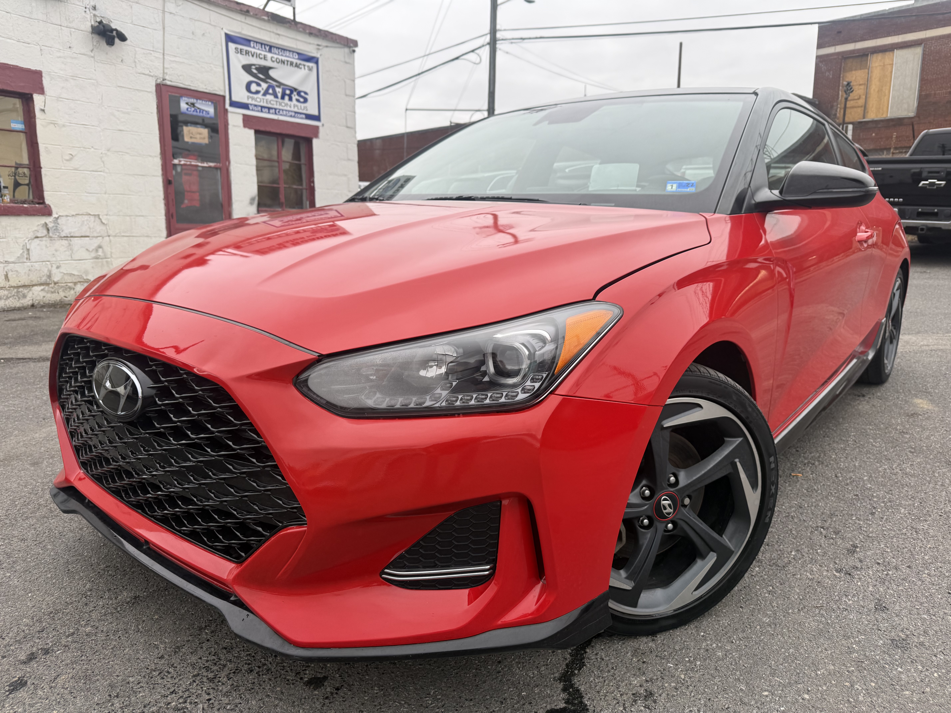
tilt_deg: -10.6
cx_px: 476
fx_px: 659
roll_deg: +0.4
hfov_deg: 71.6
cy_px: 356
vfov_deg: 56.8
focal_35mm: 24
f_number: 1.78
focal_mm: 6.76
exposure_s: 1/121
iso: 64
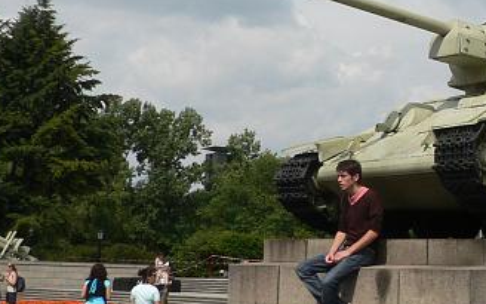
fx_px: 1232
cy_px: 58
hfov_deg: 21.1
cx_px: 551
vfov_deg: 14.0
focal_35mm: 93
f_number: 5.6
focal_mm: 6
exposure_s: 1/500
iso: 80
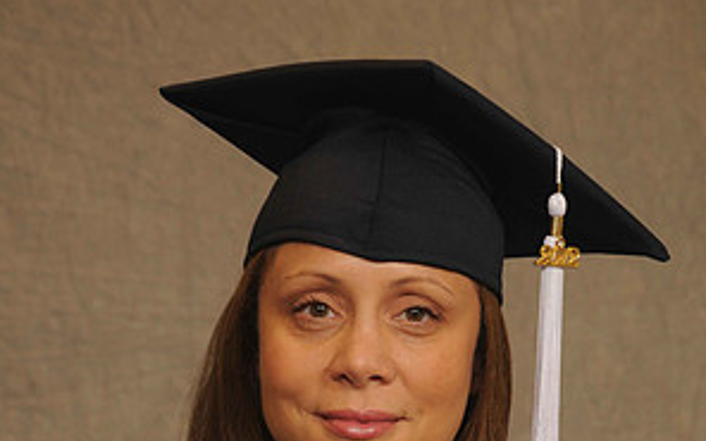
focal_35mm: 209
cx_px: 354
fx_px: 4021
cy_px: 408
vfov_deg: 6.3
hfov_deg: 10.0
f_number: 6.3
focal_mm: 90
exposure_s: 1/60
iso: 200
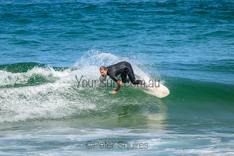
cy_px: 67
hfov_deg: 2.2
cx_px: 100
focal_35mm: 920
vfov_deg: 1.5
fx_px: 5983
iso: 1250
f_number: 11
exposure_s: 1/2000
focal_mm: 800
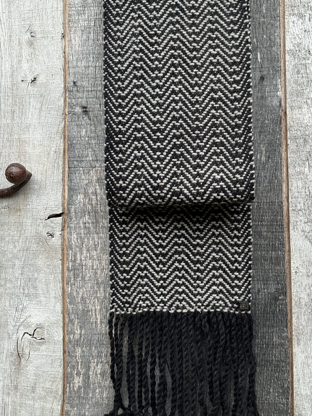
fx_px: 469
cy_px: 172
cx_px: 180
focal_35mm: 39
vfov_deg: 47.7
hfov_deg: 36.7
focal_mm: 3
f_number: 1.8
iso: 20
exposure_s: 1/225
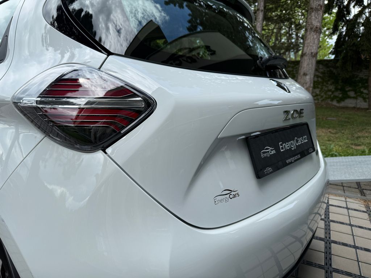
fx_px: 257
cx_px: 186
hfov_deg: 71.6
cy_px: 139
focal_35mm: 24
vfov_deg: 56.8
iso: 80
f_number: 1.78
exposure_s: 1/2169
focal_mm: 6.76
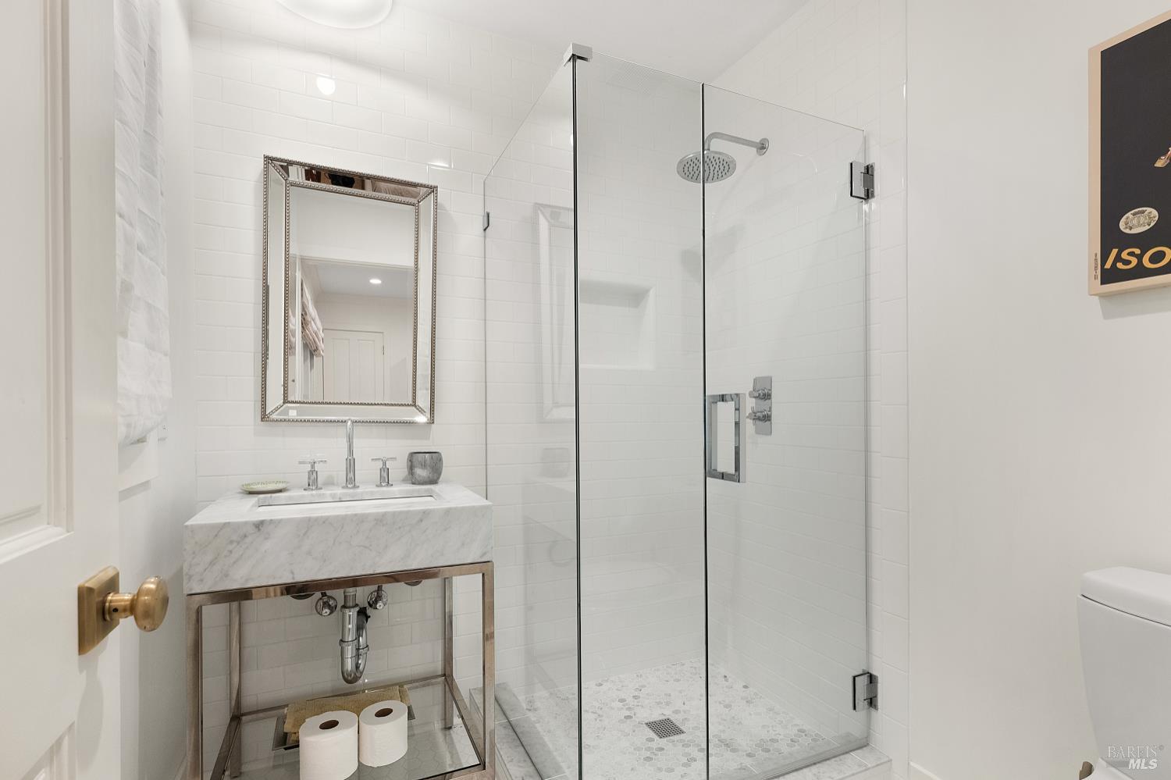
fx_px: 520
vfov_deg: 73.7
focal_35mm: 16
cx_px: 586
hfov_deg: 96.8
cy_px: 390
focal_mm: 16
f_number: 7.1
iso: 6400
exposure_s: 1/8
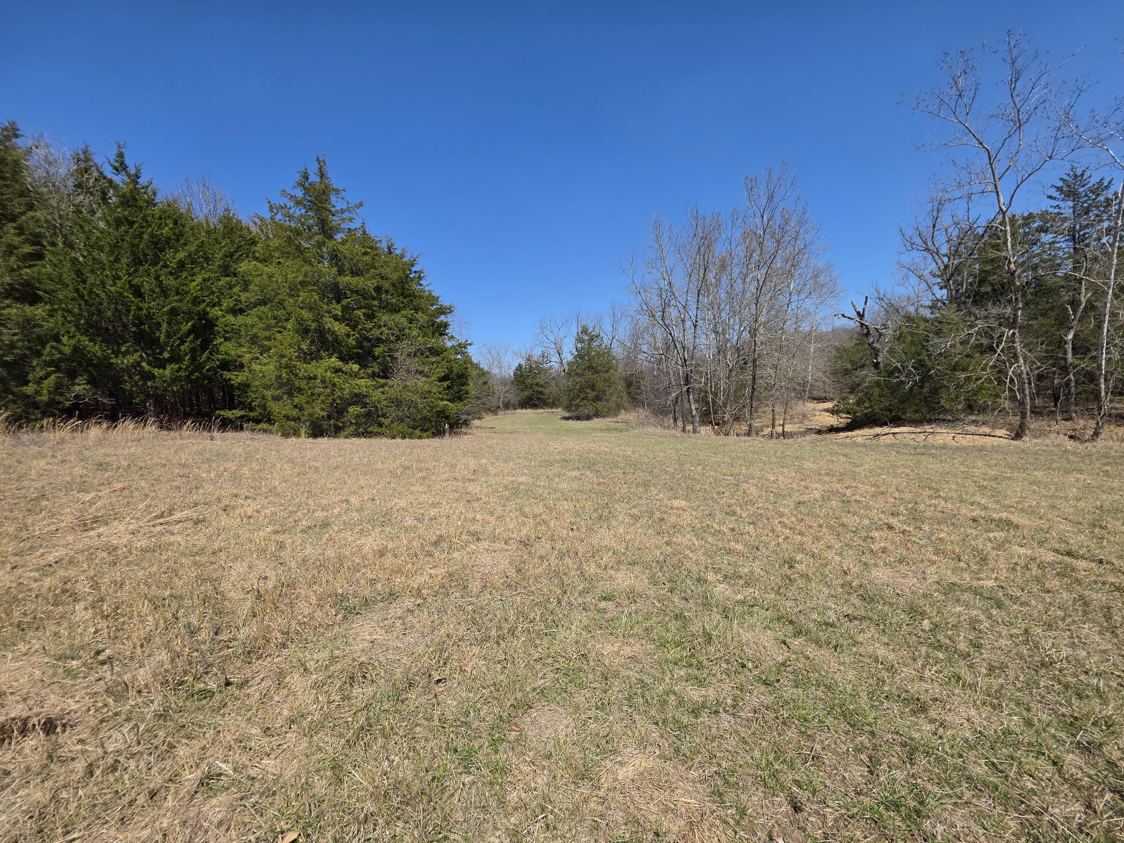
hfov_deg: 106.2
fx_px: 422
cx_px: 562
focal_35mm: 13
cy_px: 422
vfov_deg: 89.9
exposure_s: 1/2558
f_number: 1.9
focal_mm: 2.2
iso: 40
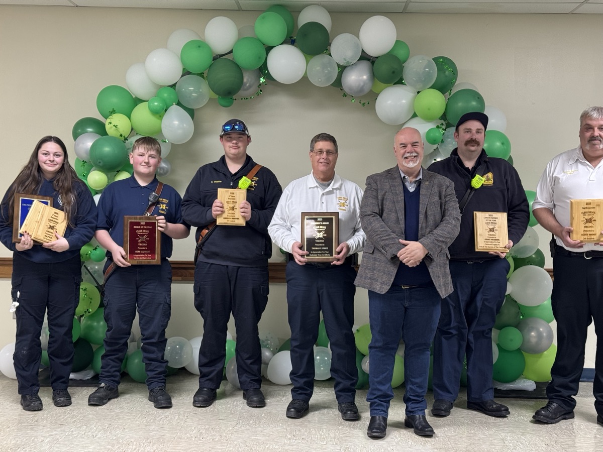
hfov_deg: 39.7
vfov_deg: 30.3
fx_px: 836
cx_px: 302
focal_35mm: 48
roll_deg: -1.3
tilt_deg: -2.6
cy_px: 226
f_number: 1.78
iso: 160
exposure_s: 1/60
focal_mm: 6.76
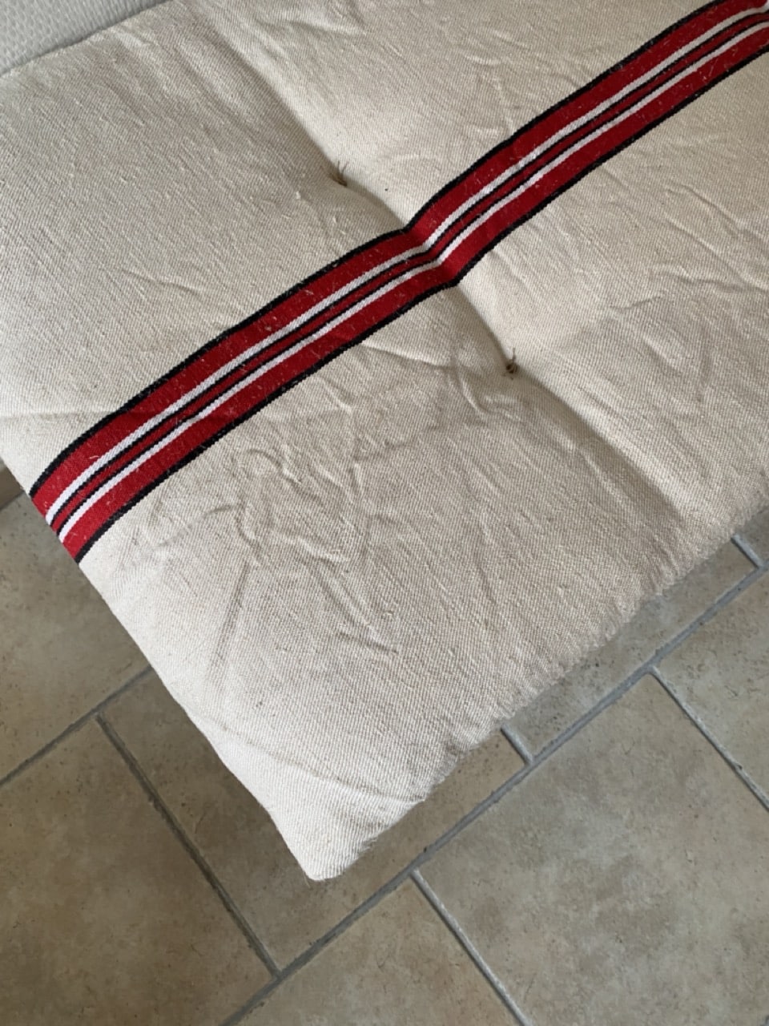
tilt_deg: -77.9
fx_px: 770
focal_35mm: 26
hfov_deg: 53.1
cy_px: 513
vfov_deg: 67.3
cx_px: 384
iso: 200
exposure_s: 1/50
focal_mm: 4.25
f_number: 1.8
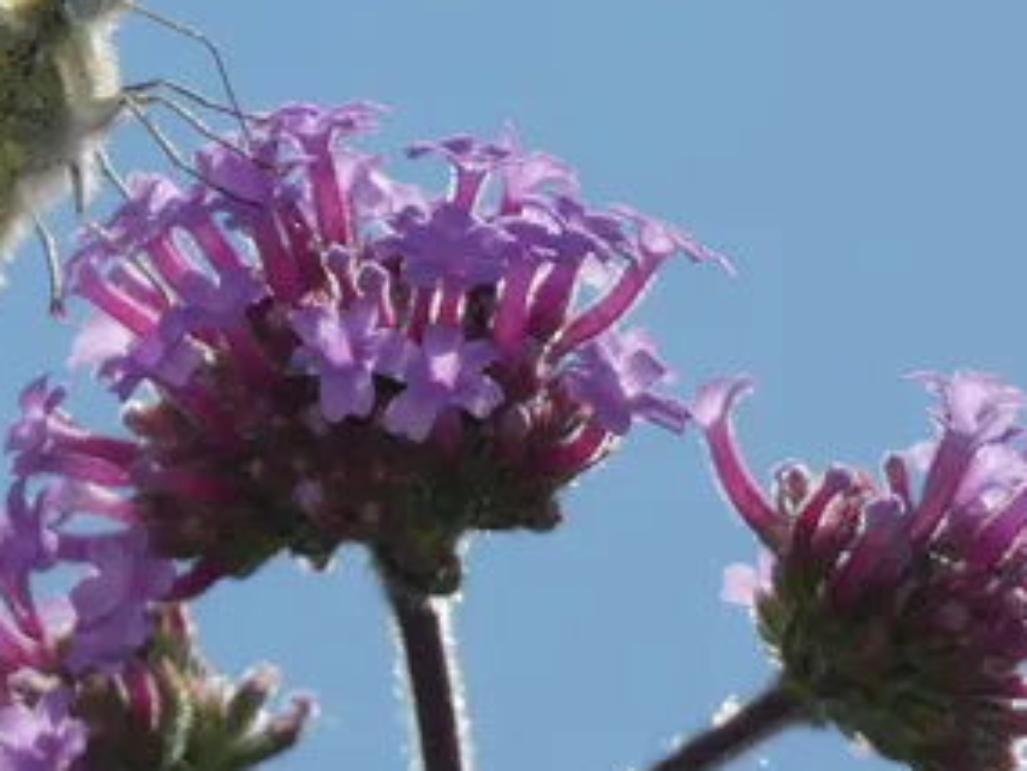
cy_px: 328
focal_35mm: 1270
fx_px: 37695
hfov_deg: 1.6
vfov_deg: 1.2
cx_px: 148
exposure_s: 1/250
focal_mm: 101.4
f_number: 5.6
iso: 80
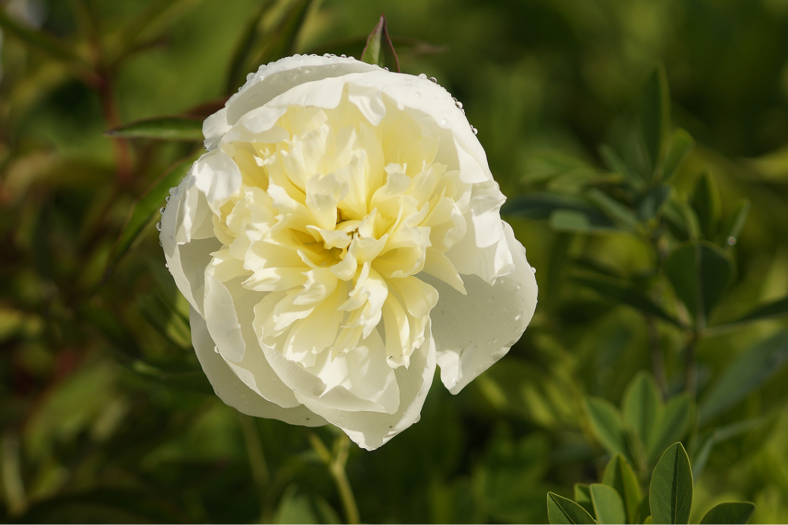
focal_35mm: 150
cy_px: 262
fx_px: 3283
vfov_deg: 9.1
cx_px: 394
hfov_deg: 13.7
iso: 100
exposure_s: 1/1600
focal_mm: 100
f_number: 3.2
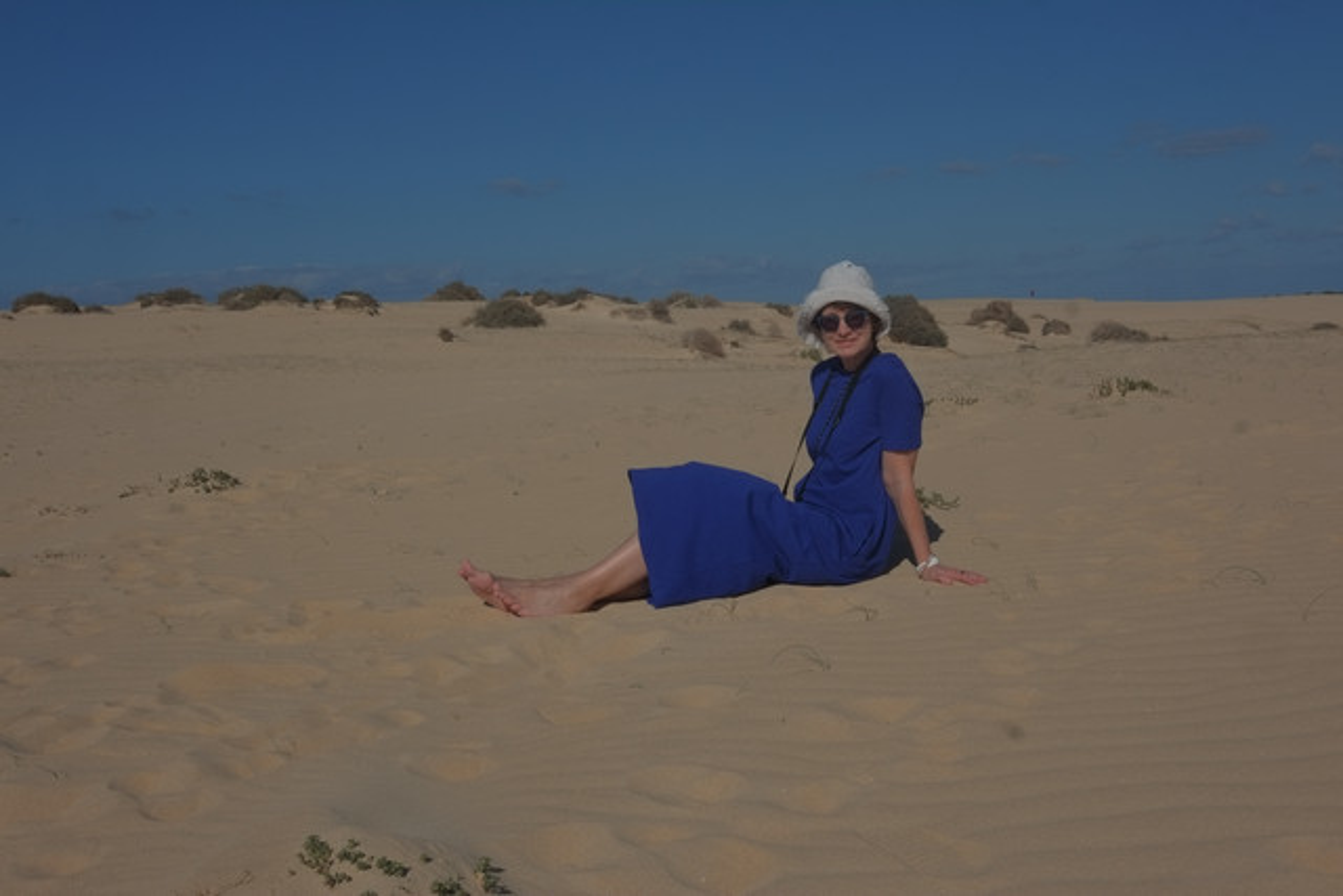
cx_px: 672
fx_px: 1530
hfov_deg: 47.4
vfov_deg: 32.6
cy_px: 448
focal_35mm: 41
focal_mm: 27
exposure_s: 1/600
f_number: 16
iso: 200
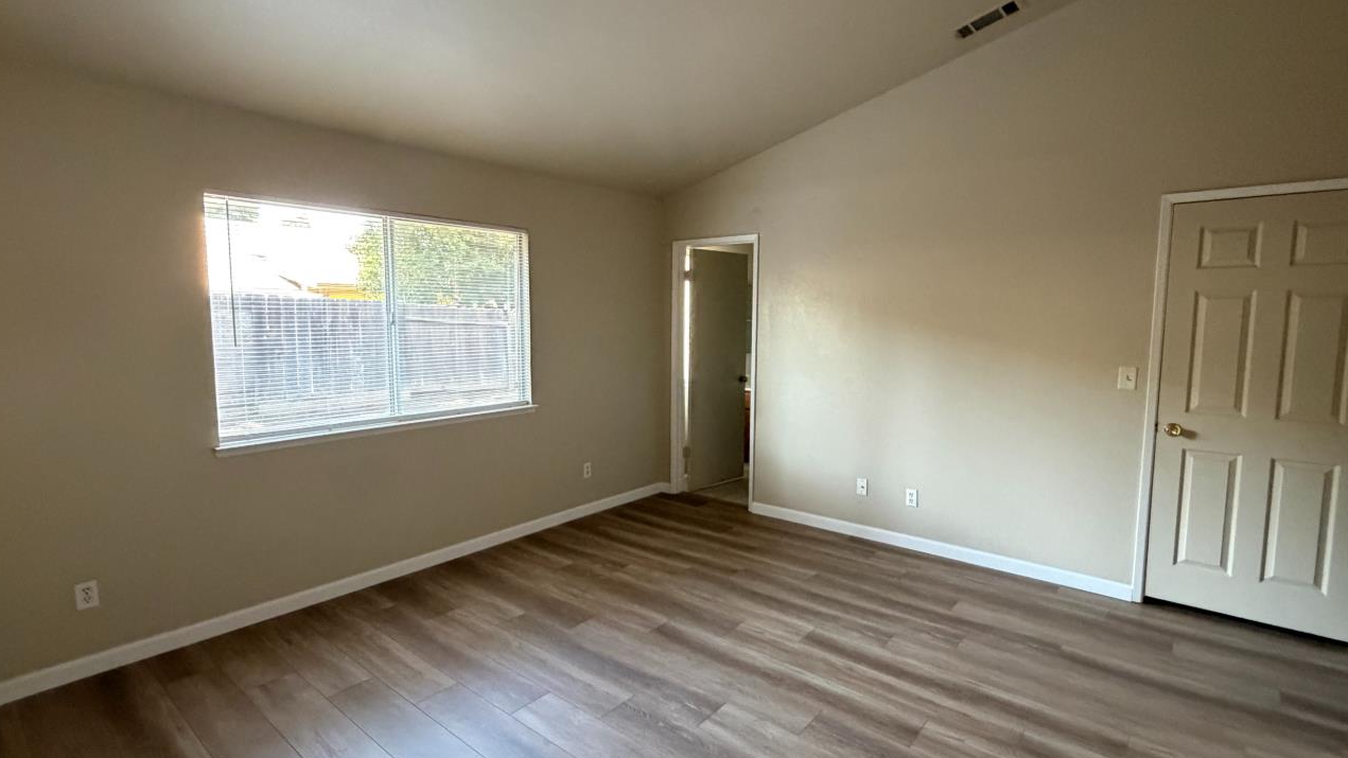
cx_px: 667
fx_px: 643
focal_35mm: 18
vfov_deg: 61.0
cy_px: 375
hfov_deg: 92.7
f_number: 2.2
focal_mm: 2.22
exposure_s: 1/60
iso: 800
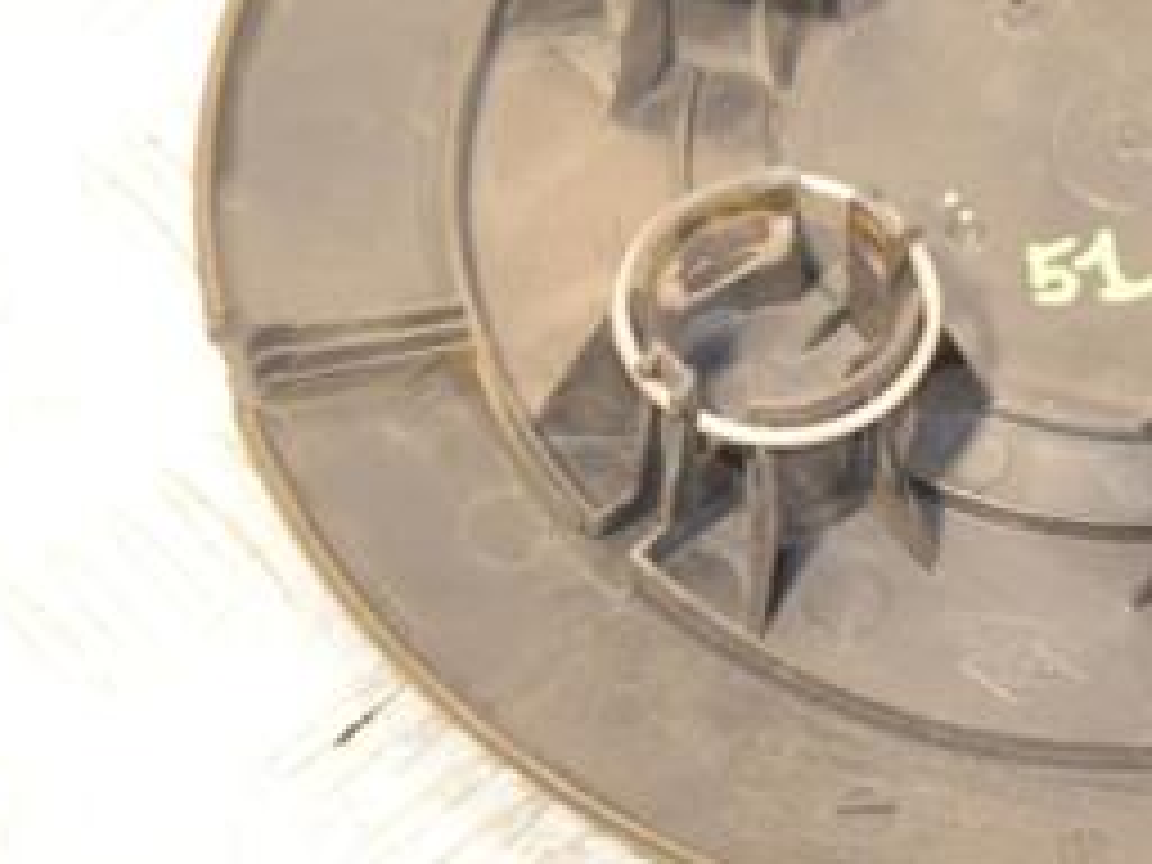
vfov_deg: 10.4
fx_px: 4726
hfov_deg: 13.7
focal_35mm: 142
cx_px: 1215
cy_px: 144
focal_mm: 42
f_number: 5.6
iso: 1600
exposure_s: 1/125
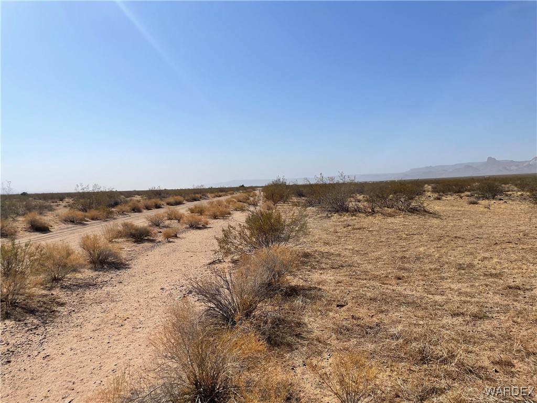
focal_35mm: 26
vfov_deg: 53.1
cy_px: 202
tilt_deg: -2.1
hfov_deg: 67.3
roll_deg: +1.9
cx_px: 268
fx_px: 403
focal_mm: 4.2
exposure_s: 1/7299
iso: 32
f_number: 1.6
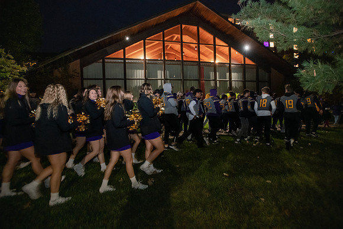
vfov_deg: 70.5
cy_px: 114
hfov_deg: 93.3
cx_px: 172
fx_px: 162
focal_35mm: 17
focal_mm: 17
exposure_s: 1/30
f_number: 3.2
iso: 6400
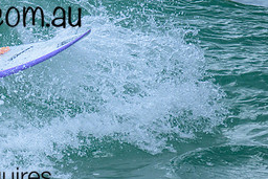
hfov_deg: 1.4
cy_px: -5
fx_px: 10793
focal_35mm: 1449
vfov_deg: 1.0
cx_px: -73
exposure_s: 1/2000
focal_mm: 560
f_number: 8
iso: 1100
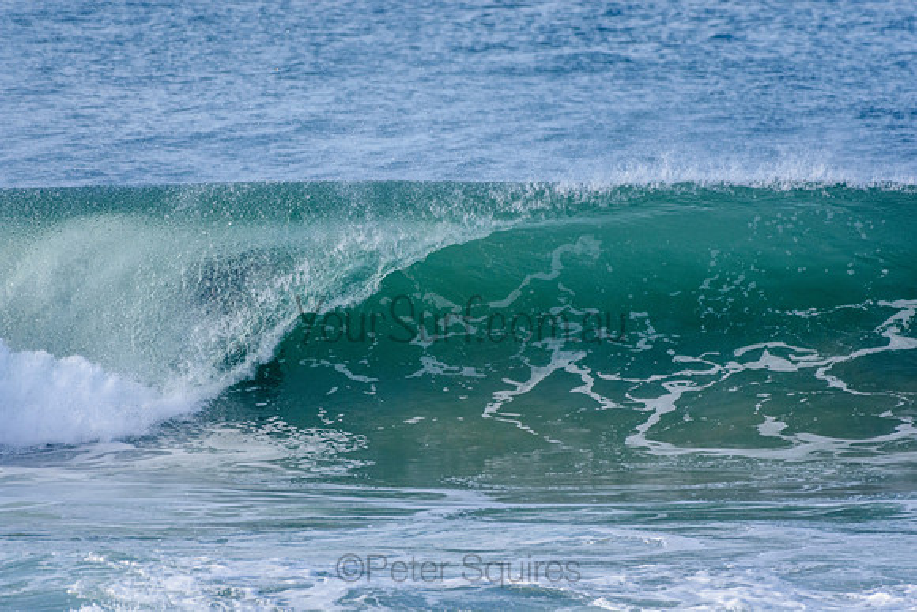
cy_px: 306
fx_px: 19108
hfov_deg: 2.7
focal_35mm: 750
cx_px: 458
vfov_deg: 1.8
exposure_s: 1/2000
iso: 500
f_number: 5.6
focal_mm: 500
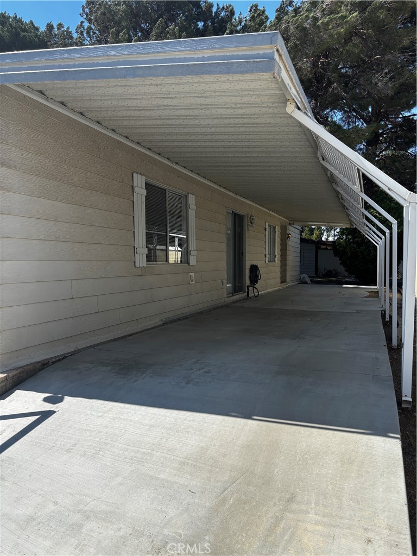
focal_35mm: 26
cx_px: 208
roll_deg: -1.2
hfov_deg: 53.1
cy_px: 278
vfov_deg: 67.3
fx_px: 418
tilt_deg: -3.2
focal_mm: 5.96
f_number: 1.6
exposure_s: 1/3205
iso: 50
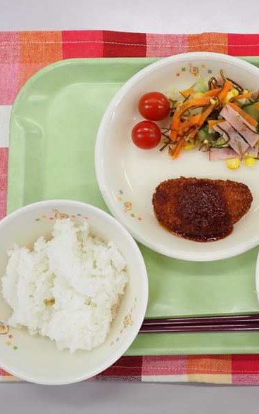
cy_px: 205
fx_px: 407
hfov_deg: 34.1
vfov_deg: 54.0
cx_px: 212
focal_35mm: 36
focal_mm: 4.5
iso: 100
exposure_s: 1/125
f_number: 2
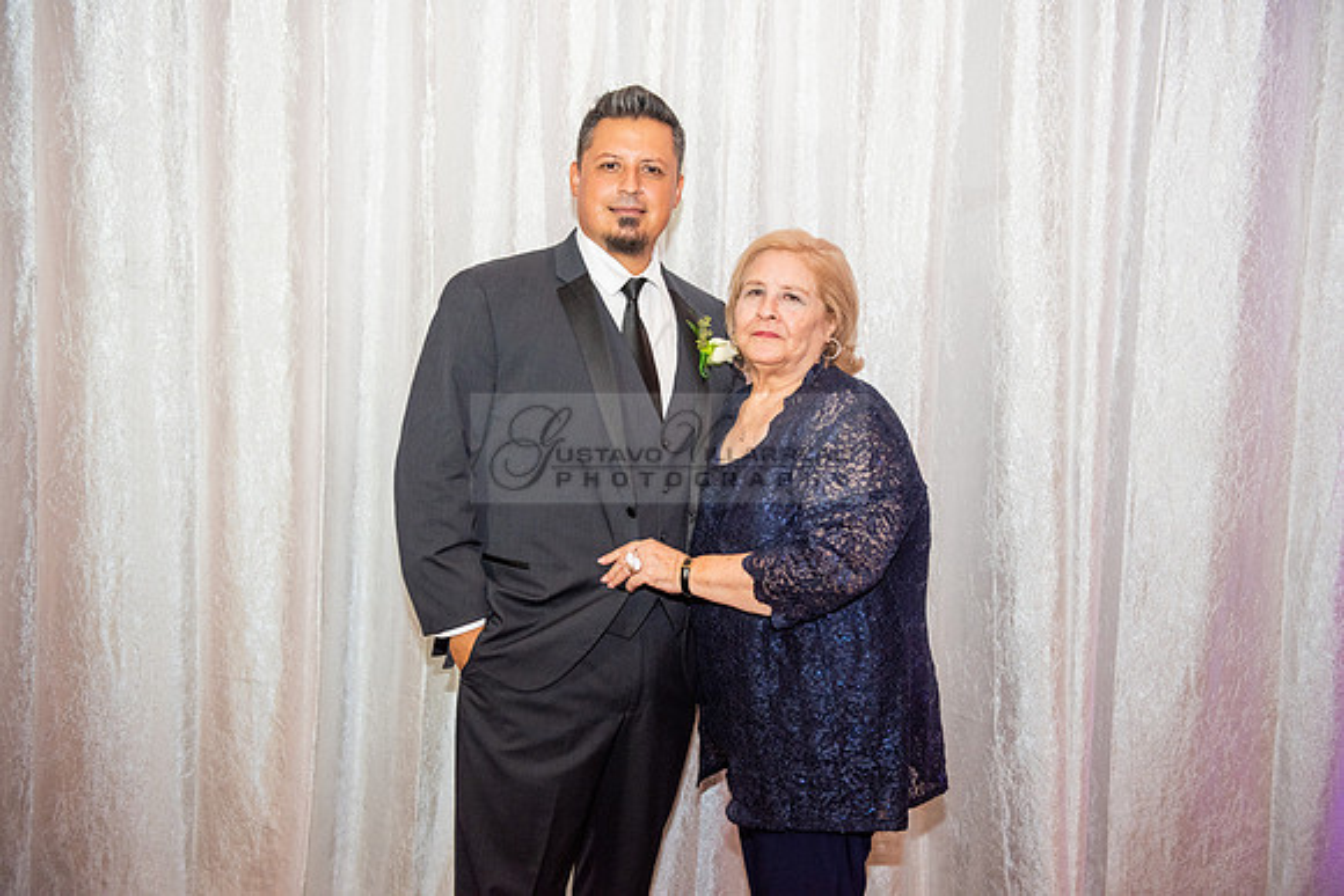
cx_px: 672
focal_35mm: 38
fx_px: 1419
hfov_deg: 50.7
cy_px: 448
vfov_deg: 35.1
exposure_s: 1/250
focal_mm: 38
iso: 1600
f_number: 3.5
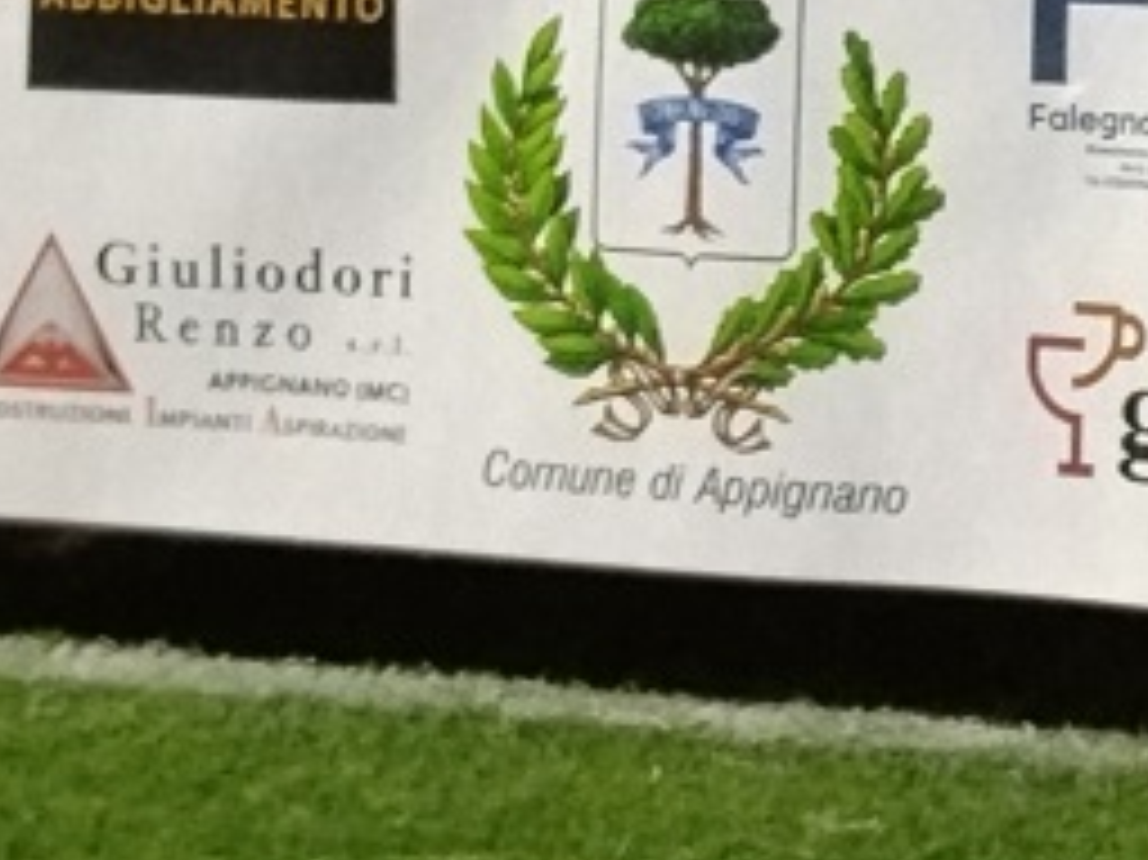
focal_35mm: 222
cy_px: -1112
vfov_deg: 6.4
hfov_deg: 8.8
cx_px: 1272
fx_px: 7359
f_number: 1.8
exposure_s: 1/20
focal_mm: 3.96
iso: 500
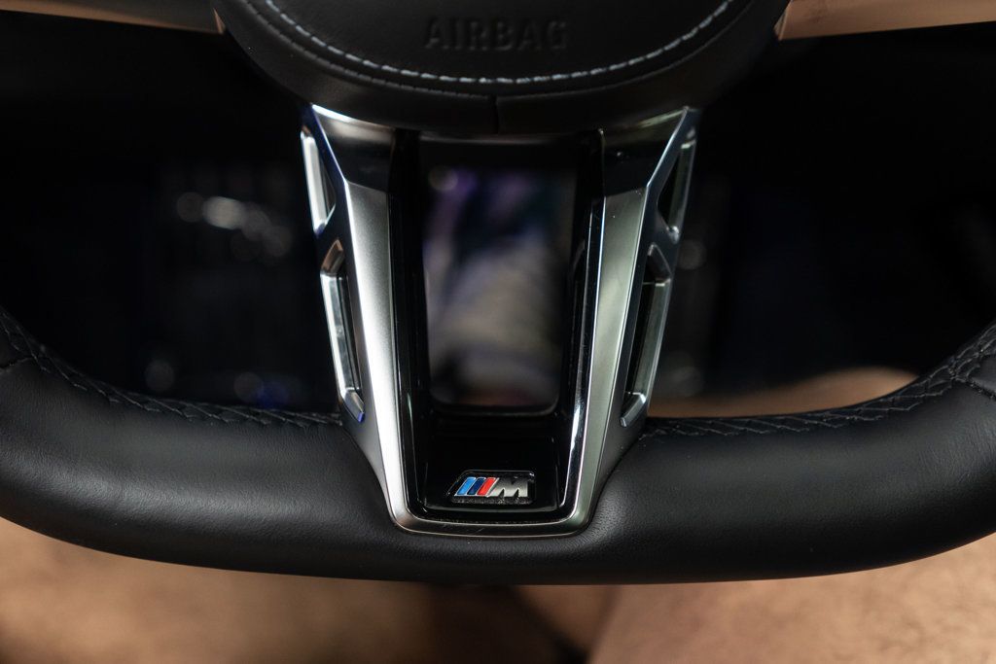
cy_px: 332
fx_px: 1162
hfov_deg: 46.4
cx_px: 498
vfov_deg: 31.9
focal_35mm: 42
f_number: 3.2
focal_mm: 28
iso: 1250
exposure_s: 1/50
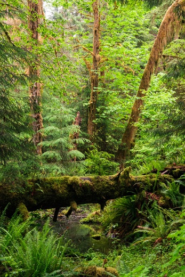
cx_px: 92
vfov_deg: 38.9
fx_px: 393
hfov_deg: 26.5
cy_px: 138
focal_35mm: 51
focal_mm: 34.3
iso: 1600
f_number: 8
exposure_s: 1/80
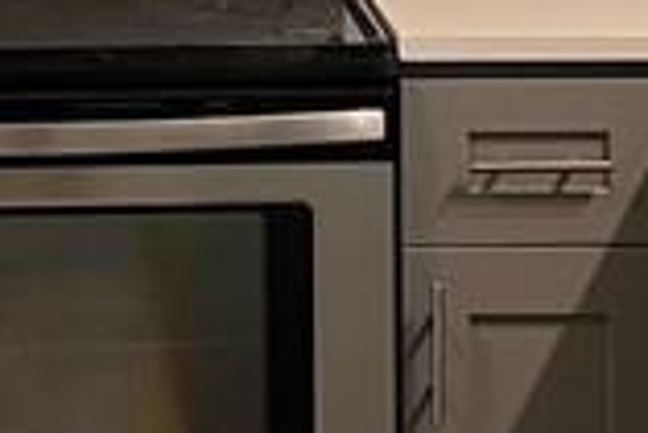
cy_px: -301
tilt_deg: -3.0
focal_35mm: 176
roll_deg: +0.9
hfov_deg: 11.6
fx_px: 3171
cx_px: 128
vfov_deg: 7.6
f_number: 1.5
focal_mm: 5.7
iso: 200
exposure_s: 1/60
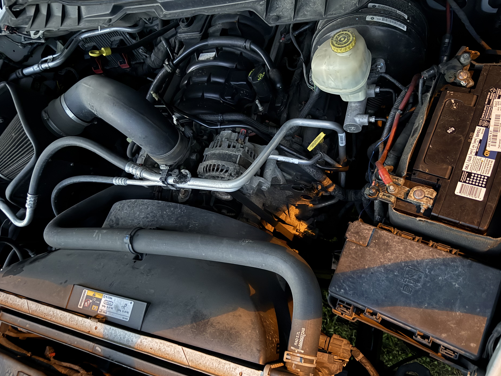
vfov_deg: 53.0
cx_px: 260
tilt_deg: -55.7
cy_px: 175
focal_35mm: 26
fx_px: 376
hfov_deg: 67.3
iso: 2000
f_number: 1.78
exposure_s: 1/9
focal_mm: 6.76
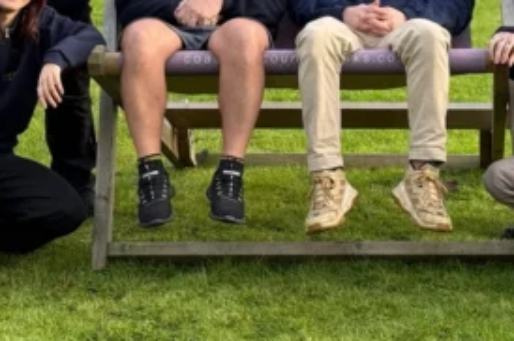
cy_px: 32
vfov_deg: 10.5
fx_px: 1840
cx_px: 324
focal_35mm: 129
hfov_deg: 15.9
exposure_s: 1/583
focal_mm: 6.76
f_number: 1.78
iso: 80
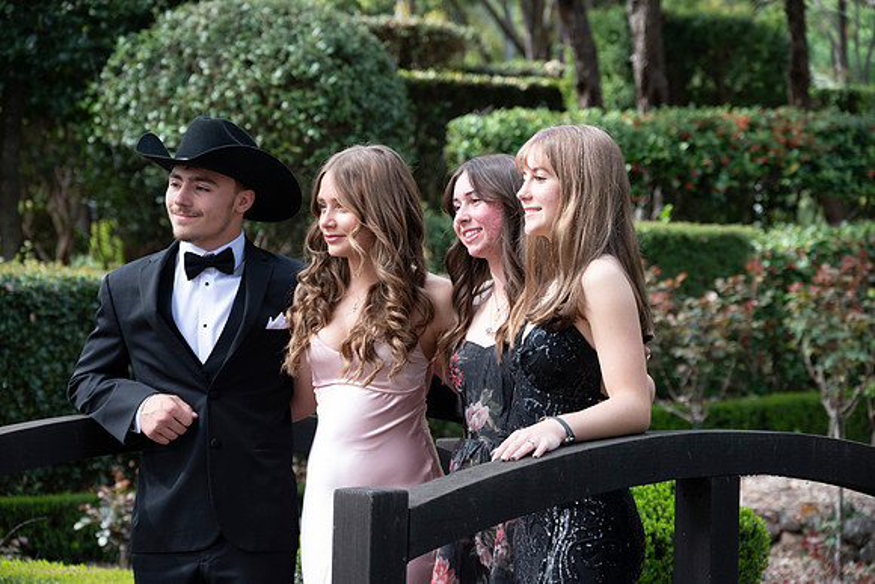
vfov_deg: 13.4
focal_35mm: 102
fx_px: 2480
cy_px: 292
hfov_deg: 20.0
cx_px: 438
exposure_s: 1/800
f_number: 6.3
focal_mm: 102
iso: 1250
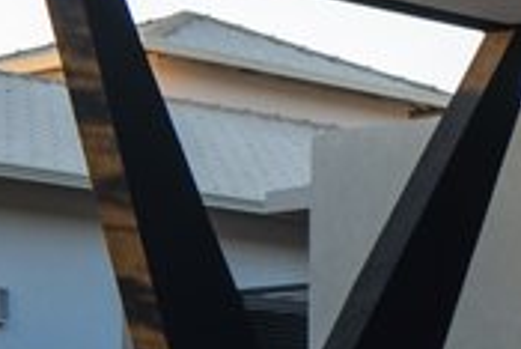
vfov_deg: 7.7
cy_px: 25
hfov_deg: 9.8
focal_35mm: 177
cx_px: 1378
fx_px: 2564
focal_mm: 20
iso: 100
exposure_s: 1/125
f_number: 3.5
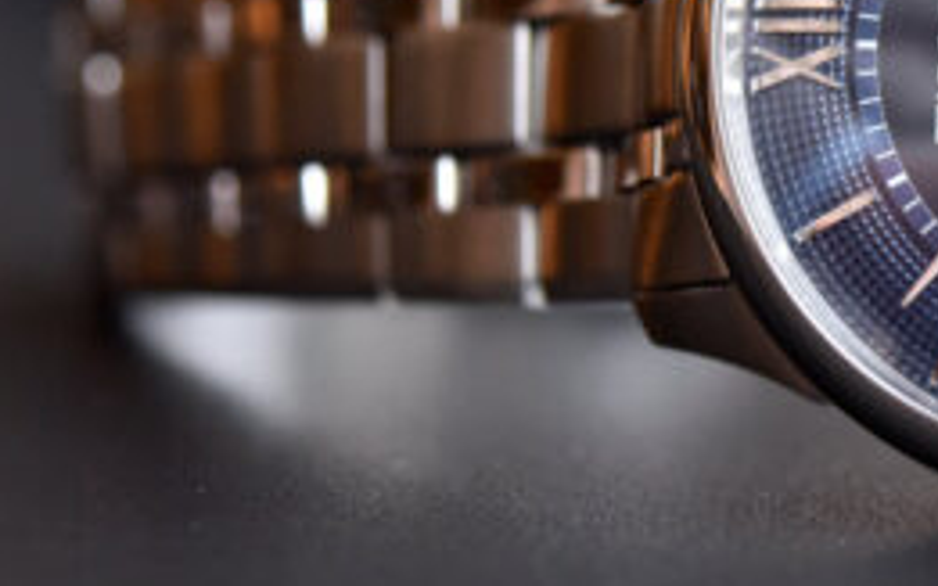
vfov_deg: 7.7
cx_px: 1218
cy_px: 61
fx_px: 4319
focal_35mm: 169
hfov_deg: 12.0
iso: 2000
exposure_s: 1/60
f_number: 5.6
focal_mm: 60
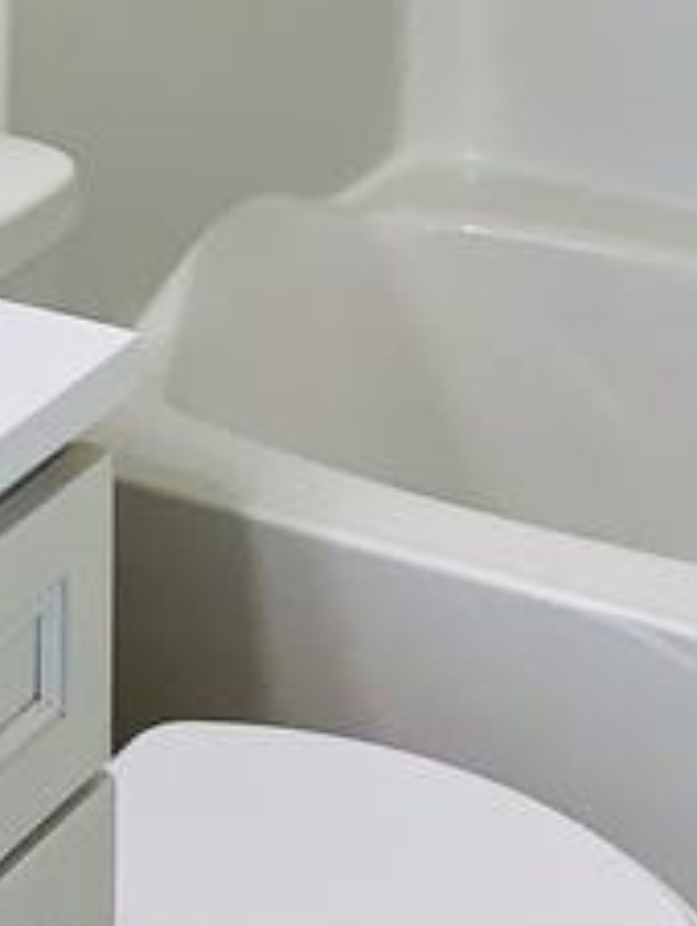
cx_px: 86
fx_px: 3323
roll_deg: -0.3
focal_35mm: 124
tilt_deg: -7.3
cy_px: -512
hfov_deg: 11.9
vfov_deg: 14.6
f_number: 1.8
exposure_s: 1/120
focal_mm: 4.25
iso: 50
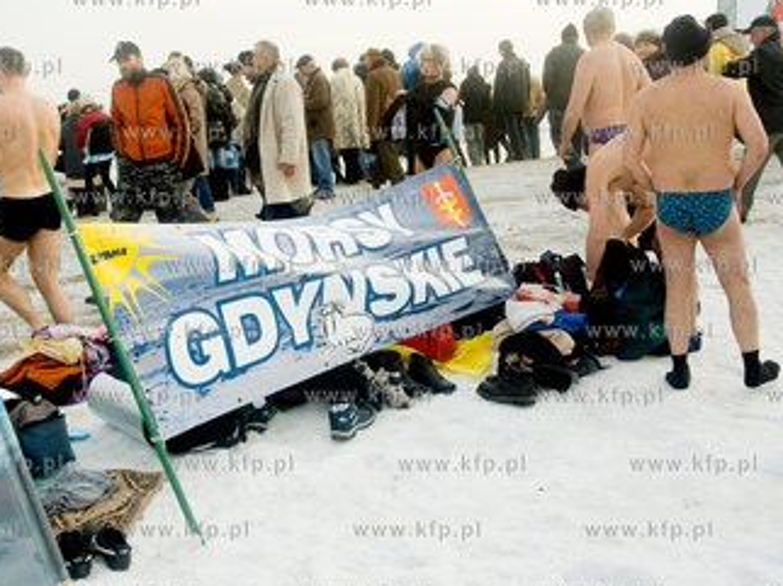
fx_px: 972
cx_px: 316
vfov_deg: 33.6
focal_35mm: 43
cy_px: 297
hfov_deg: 43.7
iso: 400
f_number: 8
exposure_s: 1/180
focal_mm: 24
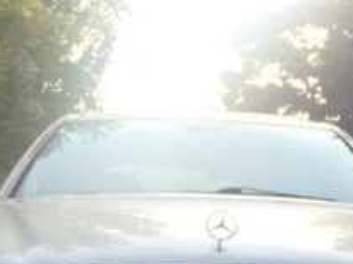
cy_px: 380
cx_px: 176
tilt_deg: -6.8
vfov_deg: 14.9
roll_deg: +0.1
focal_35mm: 93
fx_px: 947
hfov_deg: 21.1
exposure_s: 1/373
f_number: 2.2
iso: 32
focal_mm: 4.15
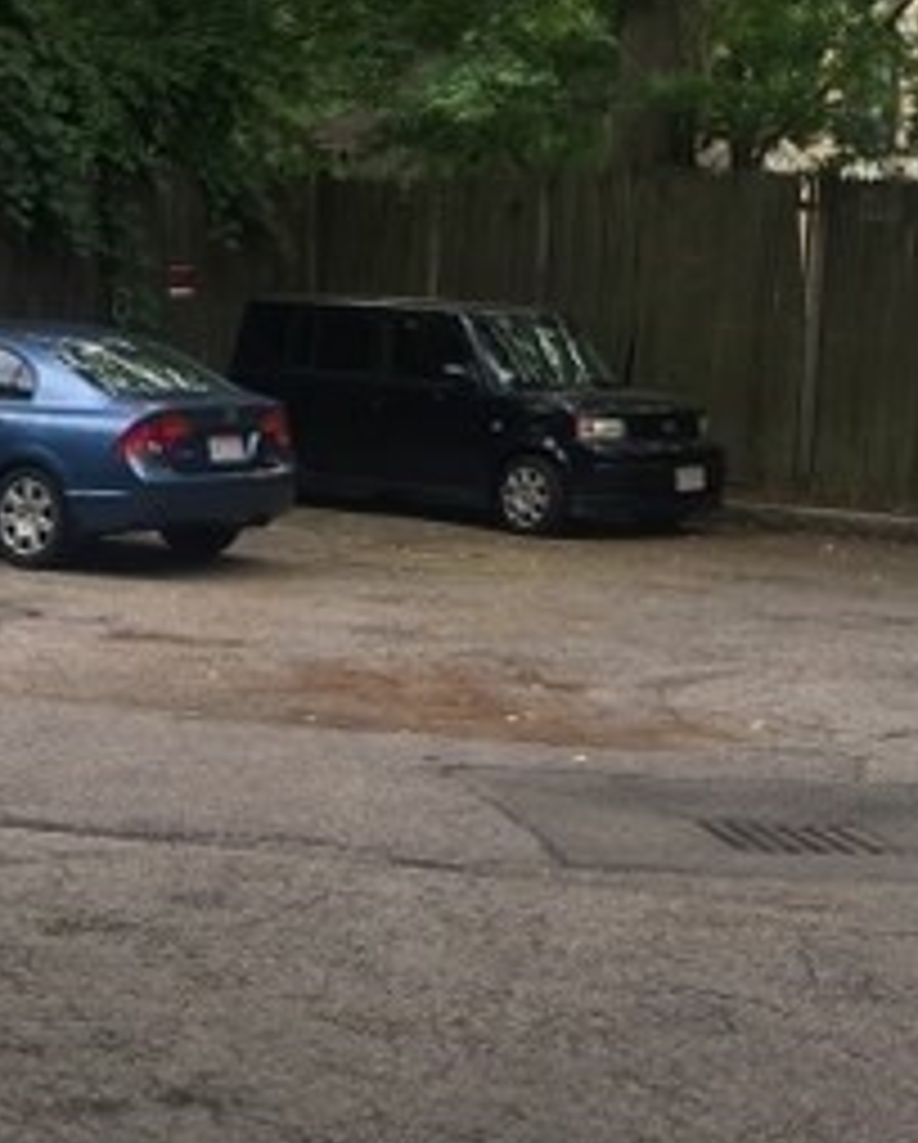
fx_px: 3015
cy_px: 526
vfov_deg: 21.5
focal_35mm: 89
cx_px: -81
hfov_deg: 16.8
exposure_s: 1/255
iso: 32
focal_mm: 4.15
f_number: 2.2
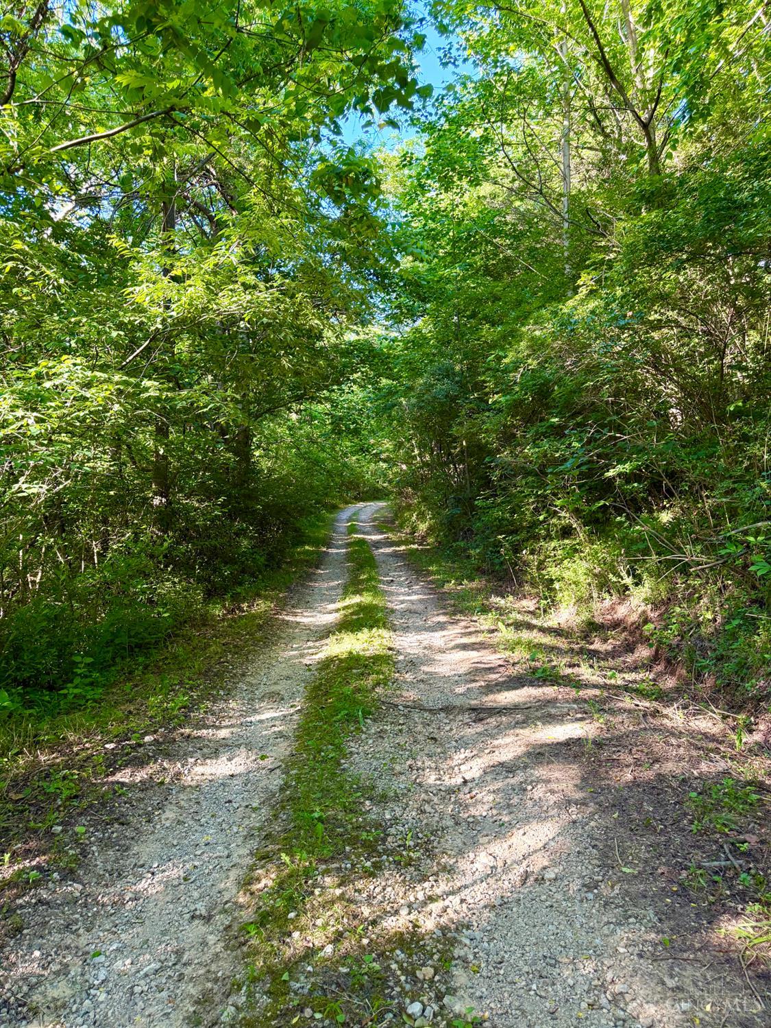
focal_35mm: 24
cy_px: 514
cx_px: 386
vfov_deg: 71.6
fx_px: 712
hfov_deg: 56.8
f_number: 1.78
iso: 125
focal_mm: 6.76
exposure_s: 1/189
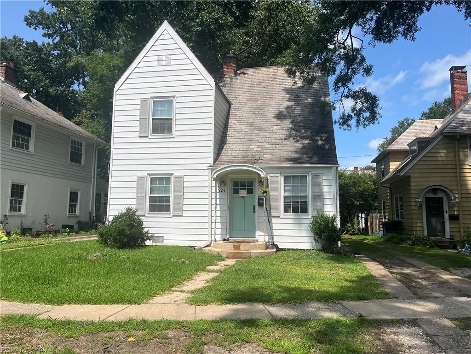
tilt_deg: +6.6
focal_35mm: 26
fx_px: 354
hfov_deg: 67.3
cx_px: 236
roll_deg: -0.9
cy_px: 177
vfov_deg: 53.1
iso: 50
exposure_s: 1/4484
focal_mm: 5.1
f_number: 1.6
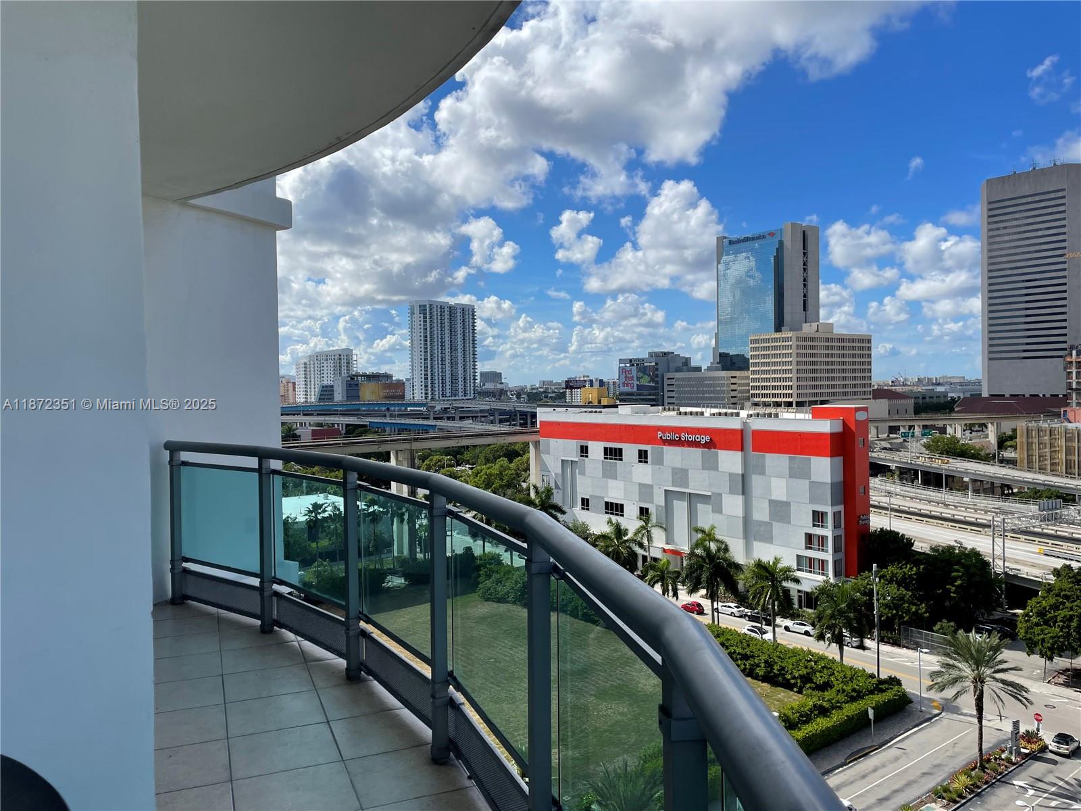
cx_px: 540
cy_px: 406
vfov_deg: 53.1
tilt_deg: -1.1
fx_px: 812
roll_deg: +1.5
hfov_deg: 67.3
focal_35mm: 26
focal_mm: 4.2
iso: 32
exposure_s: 1/4831
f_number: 1.6
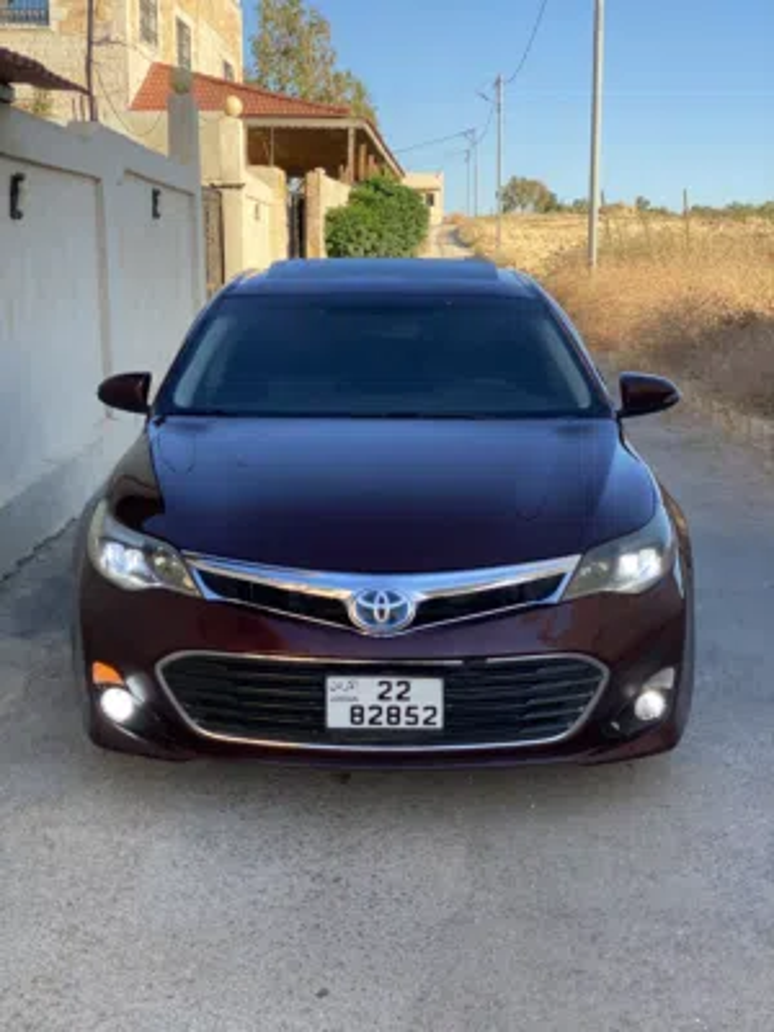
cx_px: 387
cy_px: 516
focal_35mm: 52
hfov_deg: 28.0
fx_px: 1550
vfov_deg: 36.8
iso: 20
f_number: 2
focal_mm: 6
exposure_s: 1/345
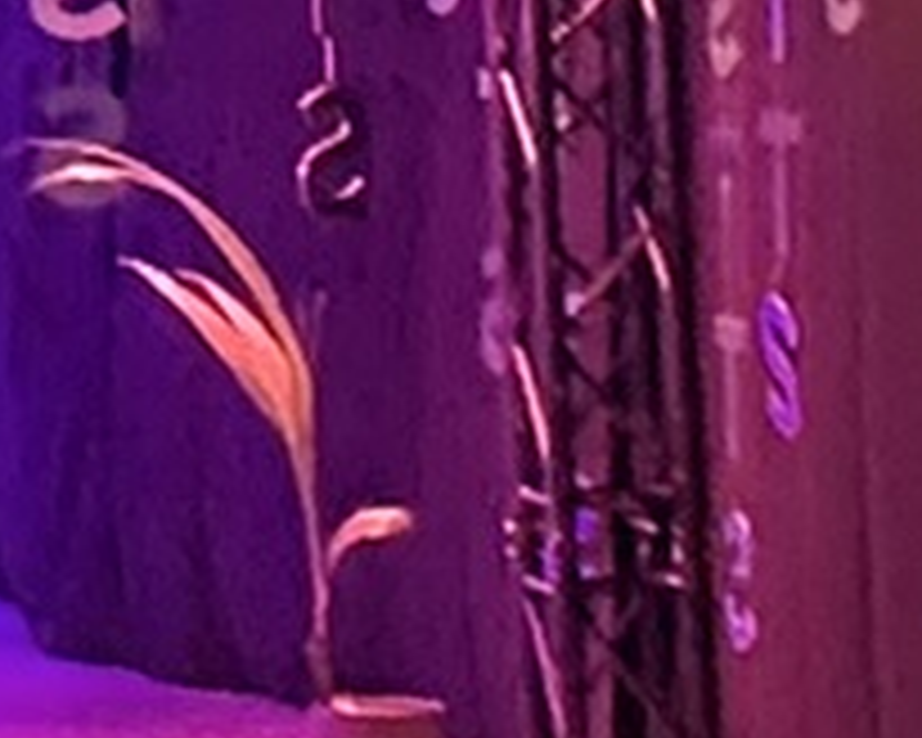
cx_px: -1034
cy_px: -477
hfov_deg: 6.4
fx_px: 7995
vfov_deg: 5.2
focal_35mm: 293
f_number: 1.9
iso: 400
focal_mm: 2.69
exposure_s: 1/35
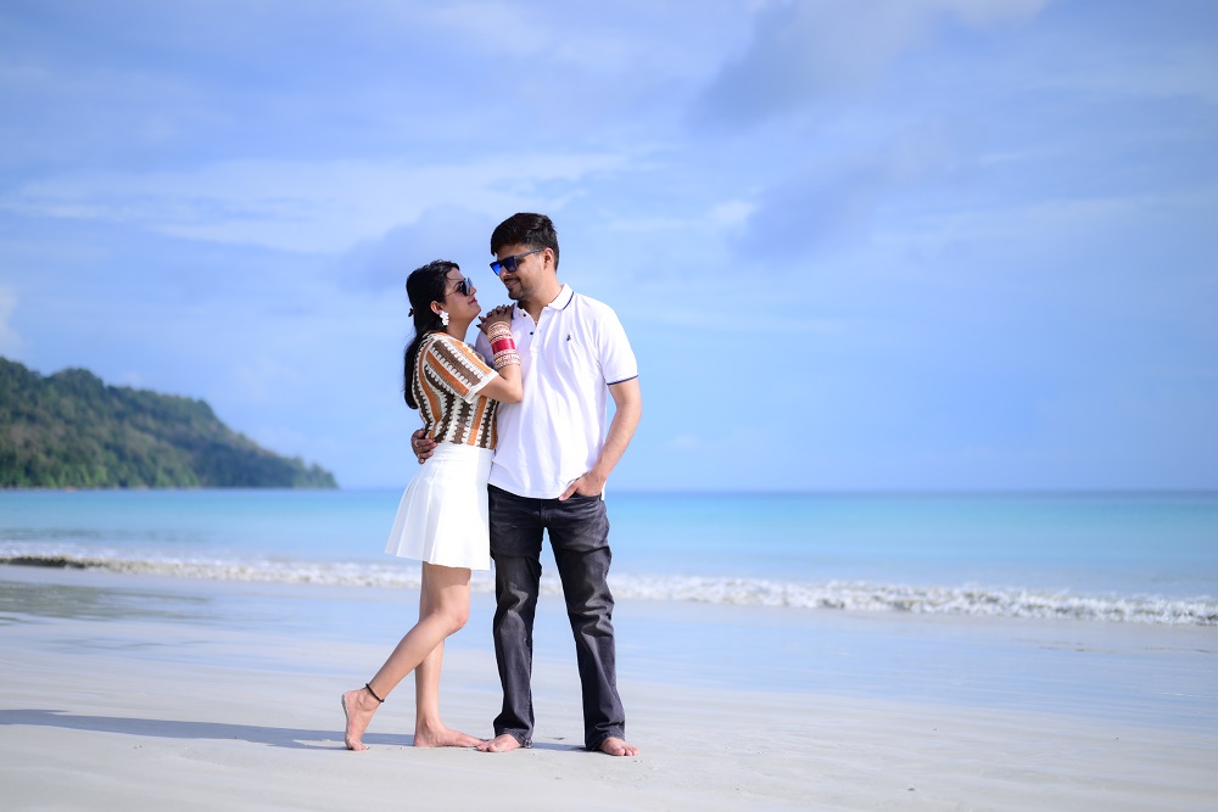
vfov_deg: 27.0
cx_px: 609
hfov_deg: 39.6
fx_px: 1692
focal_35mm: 50
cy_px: 406
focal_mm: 50
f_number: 1.8
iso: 100
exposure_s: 1/5000
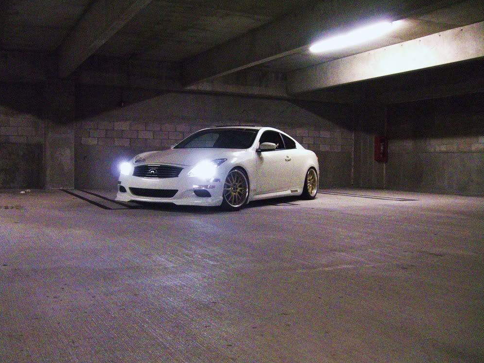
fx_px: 545
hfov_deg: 47.9
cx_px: 237
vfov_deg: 36.8
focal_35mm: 39
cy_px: 185
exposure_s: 1/40
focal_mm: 6.2
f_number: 2.7
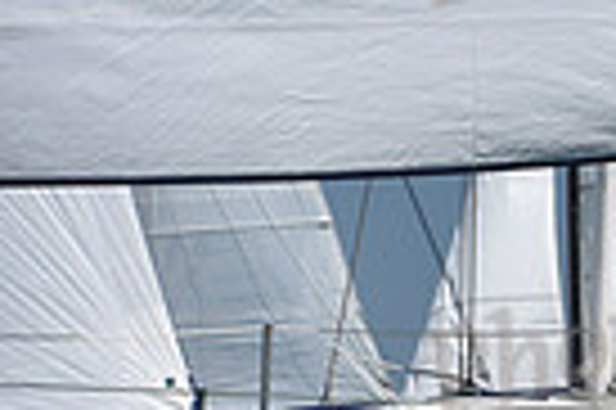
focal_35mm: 614
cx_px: 1295
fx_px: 10494
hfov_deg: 3.3
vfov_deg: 2.2
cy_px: 475
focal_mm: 145
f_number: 7.1
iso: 320
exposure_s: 1/800
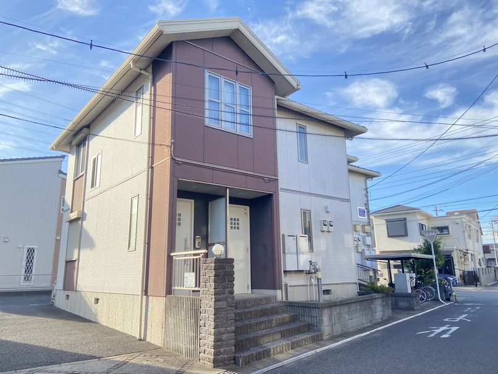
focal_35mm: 26
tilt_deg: +12.7
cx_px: 249
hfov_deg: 67.3
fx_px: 374
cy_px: 187
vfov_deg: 53.0
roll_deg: +1.3
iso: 32
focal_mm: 4.25
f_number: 1.8
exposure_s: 1/711
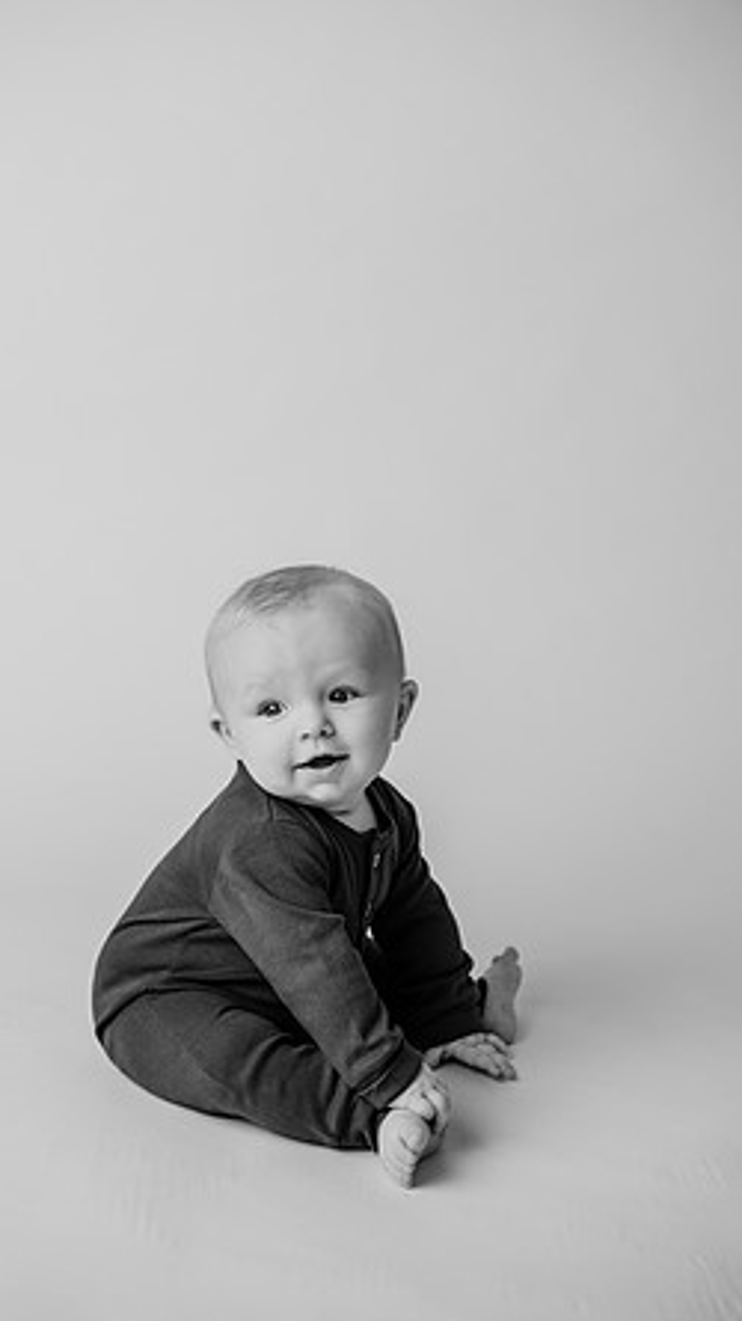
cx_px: 321
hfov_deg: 22.6
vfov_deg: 39.2
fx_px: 1856
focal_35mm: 53
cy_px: 656
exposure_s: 1/160
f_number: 2.8
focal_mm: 50
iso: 100
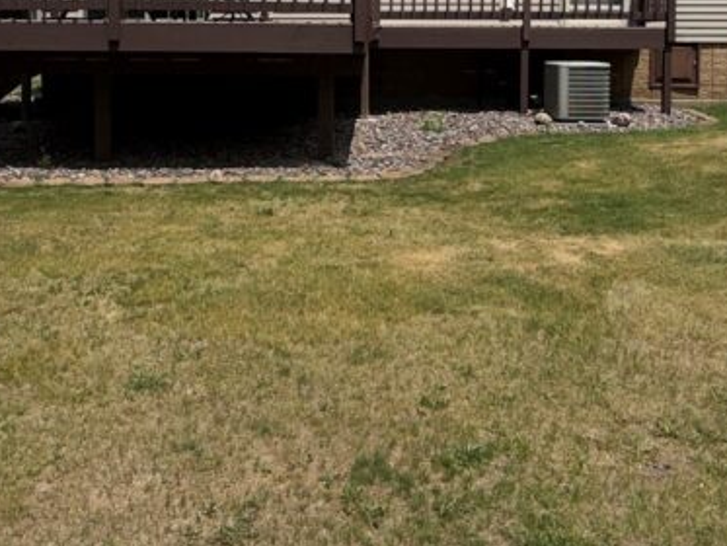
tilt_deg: -0.9
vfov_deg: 34.1
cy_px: 58
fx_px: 840
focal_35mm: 40
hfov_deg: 46.8
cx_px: 362
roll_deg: +0.5
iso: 16
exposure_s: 1/2237
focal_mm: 2.22
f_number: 2.2
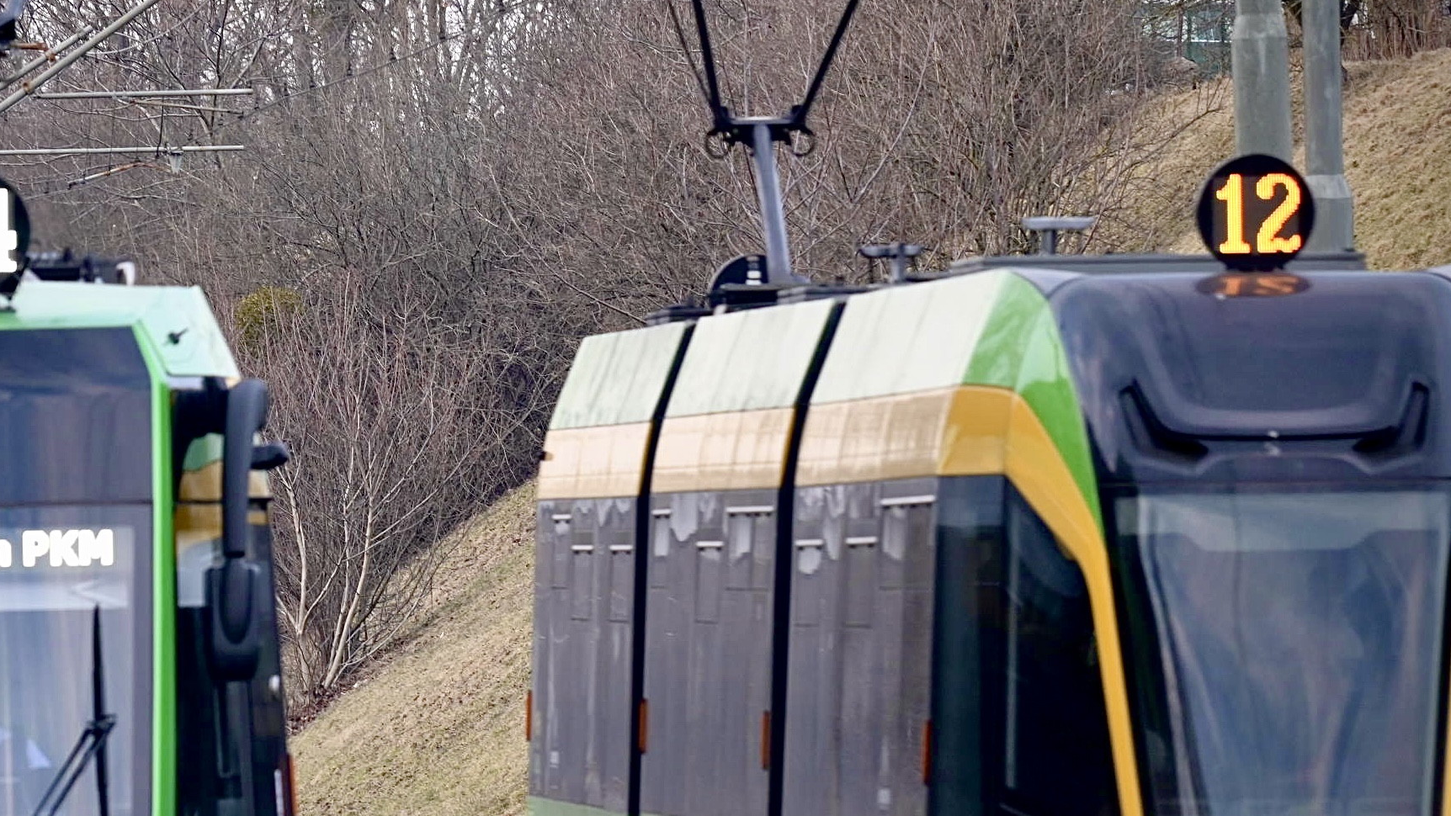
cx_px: 521
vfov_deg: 2.1
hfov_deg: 3.7
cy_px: 604
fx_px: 22471
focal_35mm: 584
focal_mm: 250
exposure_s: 1/60
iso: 500
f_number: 6.3
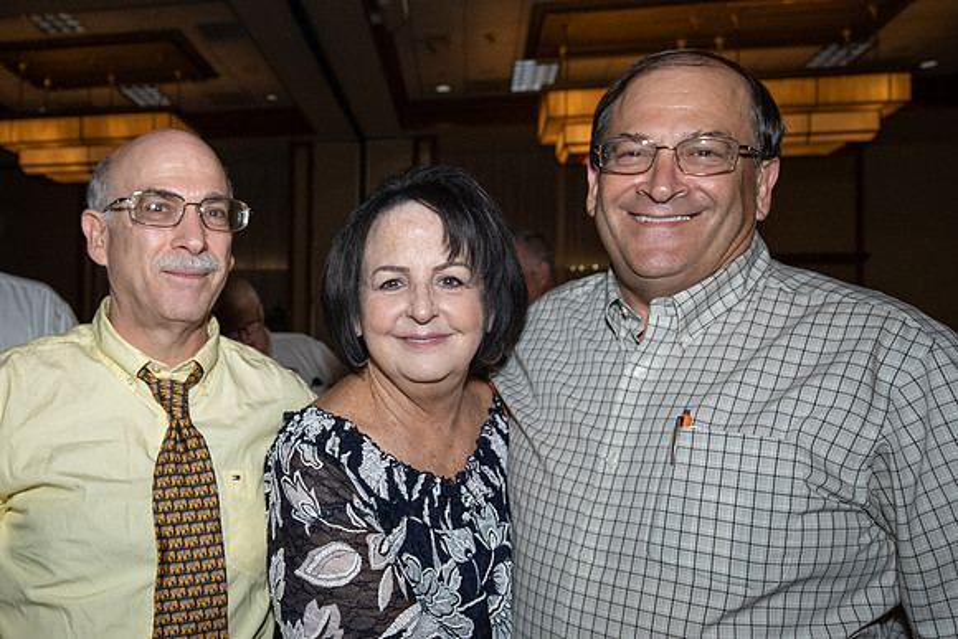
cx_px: 303
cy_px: 347
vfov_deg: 42.6
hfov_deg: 59.0
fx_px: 818
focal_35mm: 31
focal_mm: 20
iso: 3200
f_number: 5.6
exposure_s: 1/250
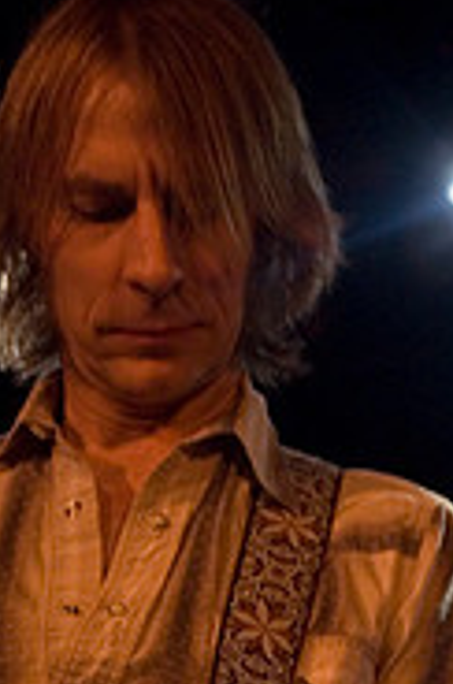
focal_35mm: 176
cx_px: 158
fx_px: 3334
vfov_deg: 11.6
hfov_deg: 7.8
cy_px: 688
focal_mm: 48
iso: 800
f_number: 3.2
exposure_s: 1/80
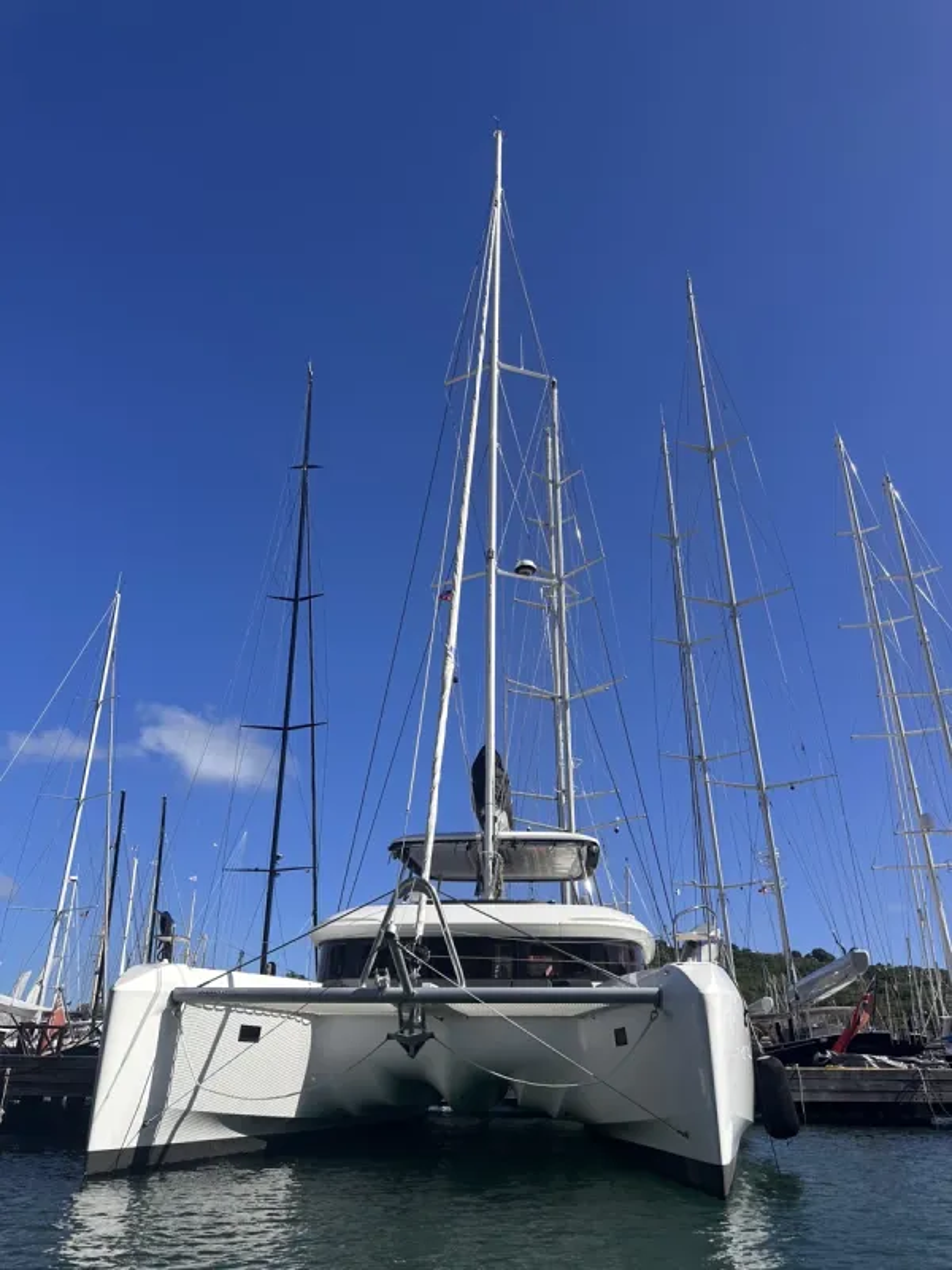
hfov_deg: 56.8
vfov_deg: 71.6
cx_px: 476
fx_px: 880
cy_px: 635
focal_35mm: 24
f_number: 1.78
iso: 80
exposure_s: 1/5525
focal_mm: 6.86
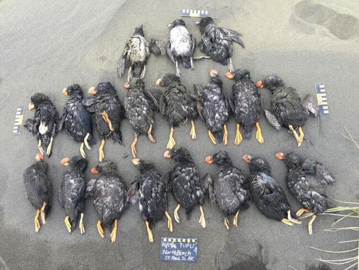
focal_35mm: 29
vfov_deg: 48.3
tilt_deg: -54.3
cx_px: 180
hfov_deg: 61.6
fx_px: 301
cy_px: 135
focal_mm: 4.15
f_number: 2.2
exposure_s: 1/121
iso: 32
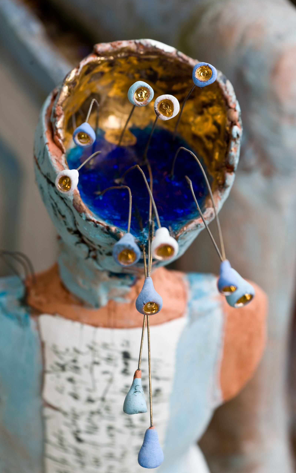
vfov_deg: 9.3
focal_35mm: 225
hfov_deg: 5.8
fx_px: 2904
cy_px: 236
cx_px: 140
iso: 800
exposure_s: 1/640
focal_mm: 220
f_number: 8
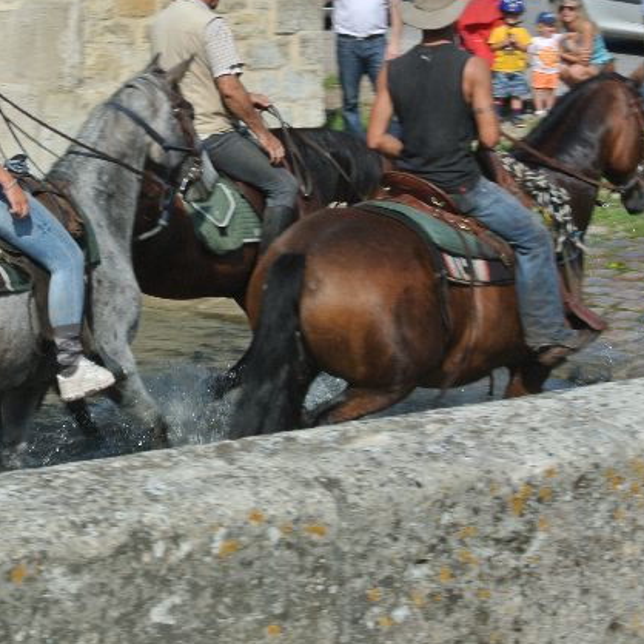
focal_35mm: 132
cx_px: 120
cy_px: 249
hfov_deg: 13.2
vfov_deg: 13.2
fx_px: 2778
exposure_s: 1/100
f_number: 13
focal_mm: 30
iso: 100
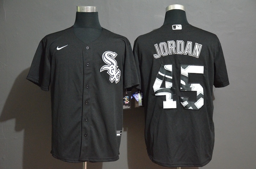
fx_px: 479
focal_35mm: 68
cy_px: 84
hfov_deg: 29.9
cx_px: 128
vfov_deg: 20.1
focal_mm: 45
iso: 4000
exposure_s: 1/10
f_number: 4.5
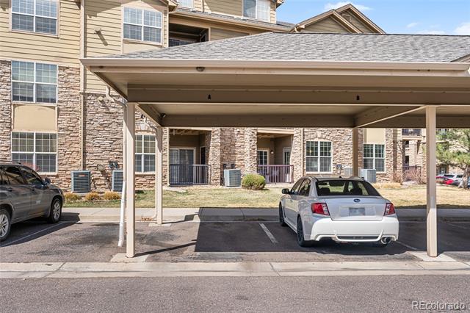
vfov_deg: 44.9
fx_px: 378
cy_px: 156
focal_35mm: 29
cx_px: 235
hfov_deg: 63.7
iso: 160
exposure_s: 1/400
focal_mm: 29
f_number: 8
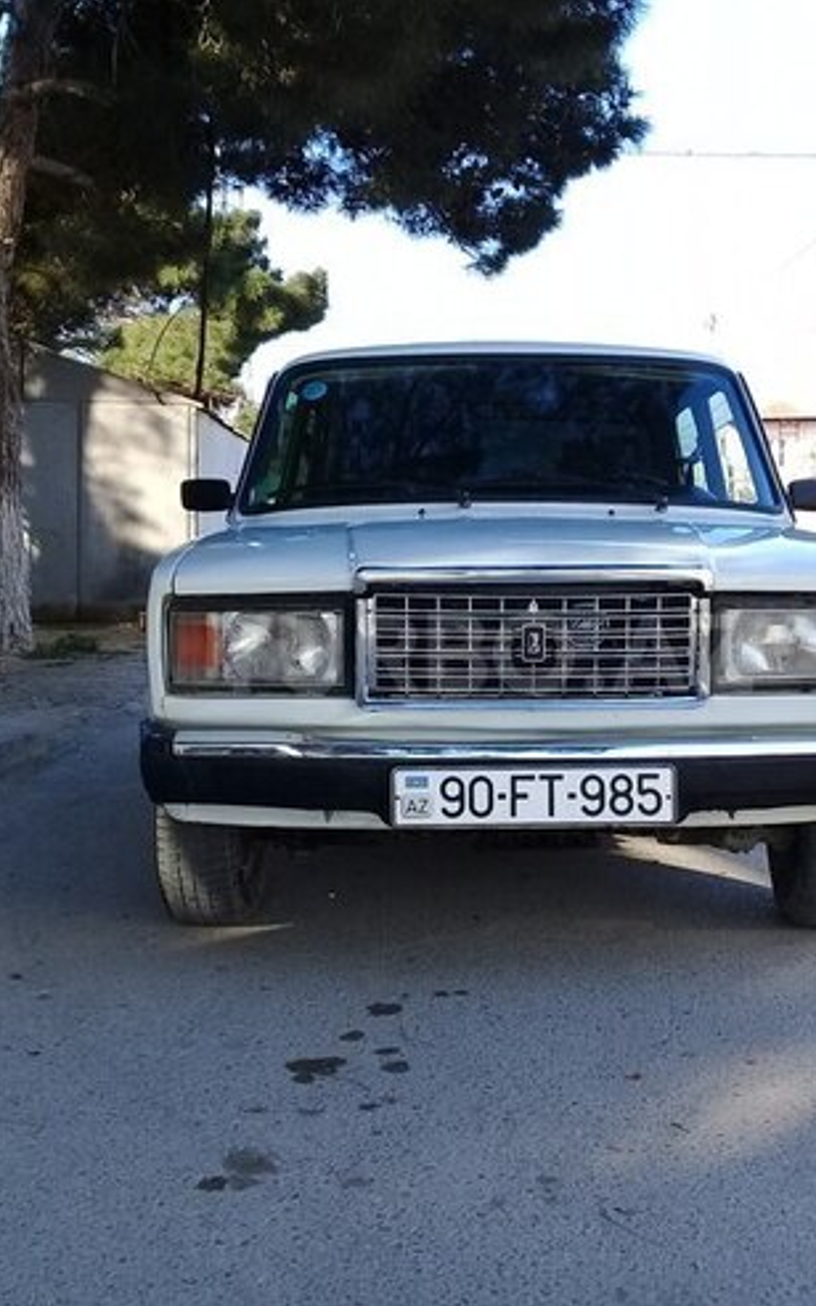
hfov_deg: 29.1
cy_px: 653
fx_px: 1566
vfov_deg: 45.3
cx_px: 482
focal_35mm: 44
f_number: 2.2
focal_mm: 3.3
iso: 50
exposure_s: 1/267
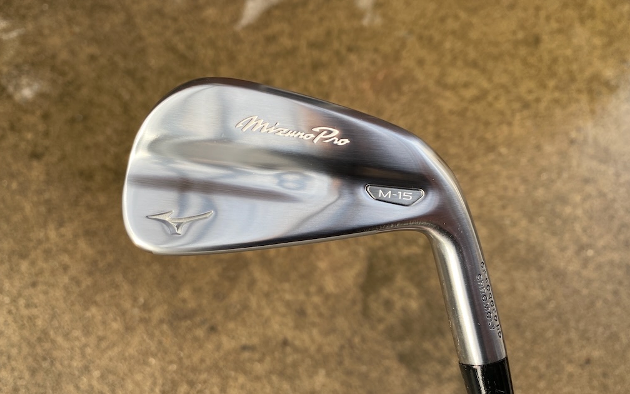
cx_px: 313
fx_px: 481
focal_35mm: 28
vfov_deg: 44.4
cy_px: 225
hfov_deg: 66.5
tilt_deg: -63.1
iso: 32
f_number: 1.8
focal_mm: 4.25
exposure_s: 1/389
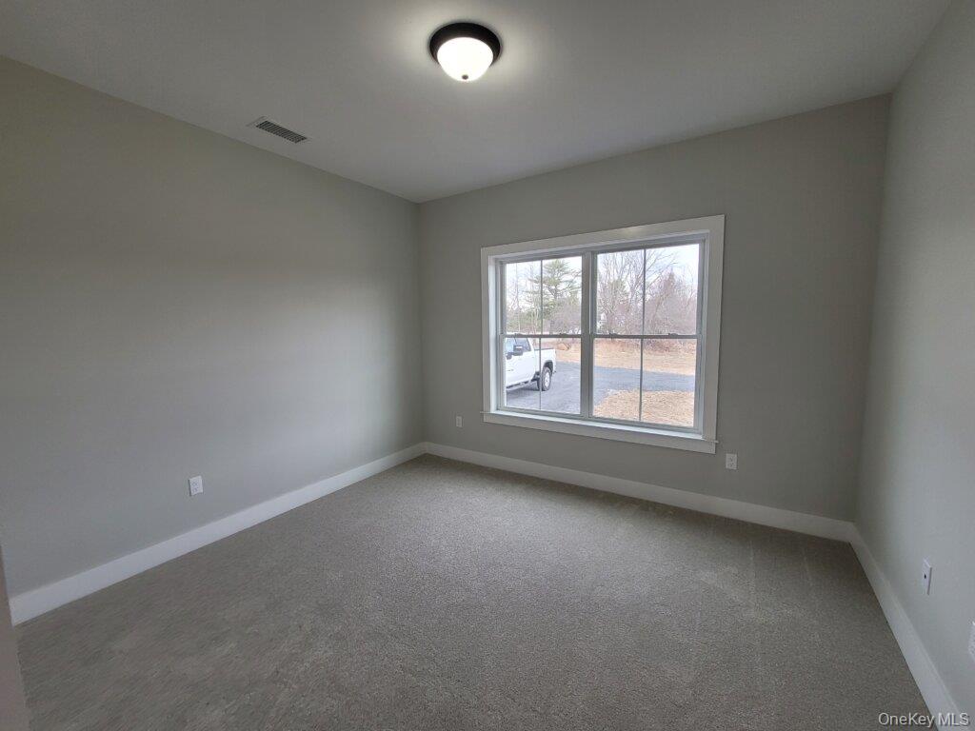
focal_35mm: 13
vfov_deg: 89.9
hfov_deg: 106.2
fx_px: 366
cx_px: 488
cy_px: 366
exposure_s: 1/60
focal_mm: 2.2
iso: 100
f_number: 2.2
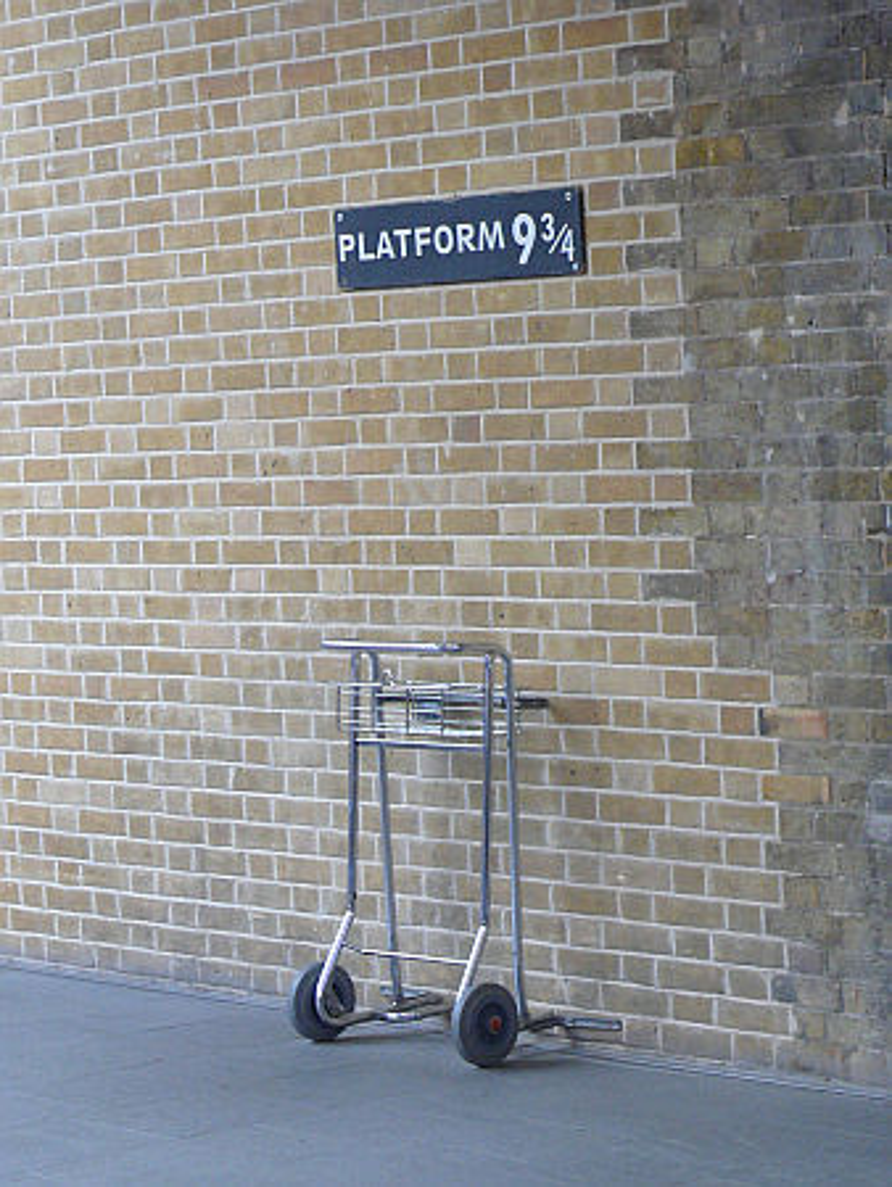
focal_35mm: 110
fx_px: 3776
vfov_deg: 17.9
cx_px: 446
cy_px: 594
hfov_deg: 13.5
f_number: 3.2
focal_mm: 13.9
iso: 200
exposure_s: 1/25
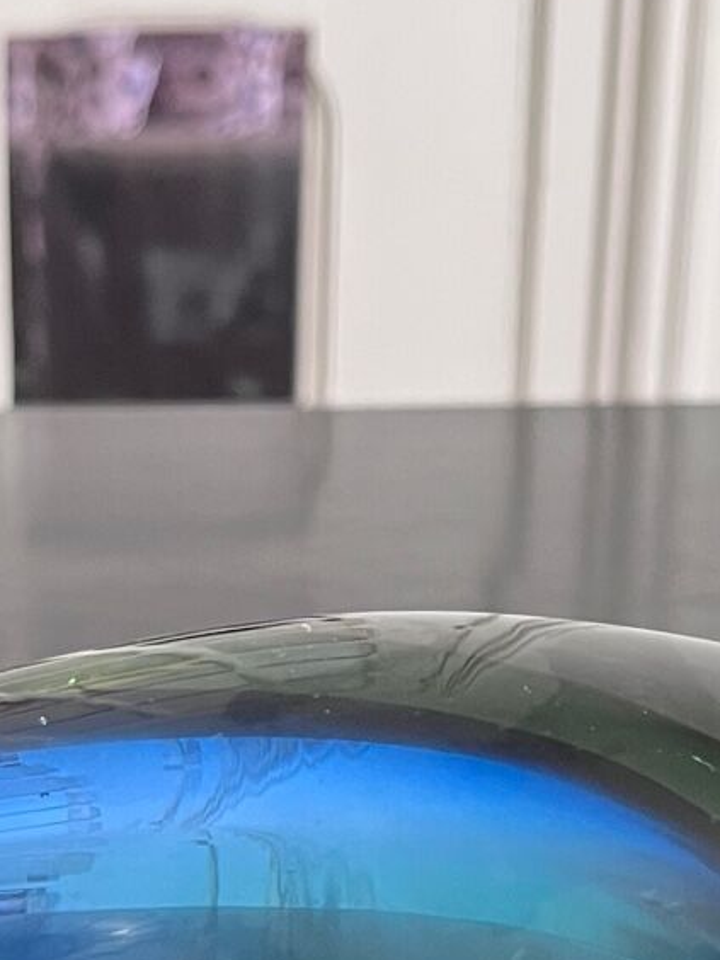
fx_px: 2579
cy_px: 875
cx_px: 184
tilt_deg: -24.0
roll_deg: +0.1
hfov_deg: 15.8
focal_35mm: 93
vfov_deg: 20.6
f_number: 1.6
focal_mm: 5.1
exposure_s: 1/76
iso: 125
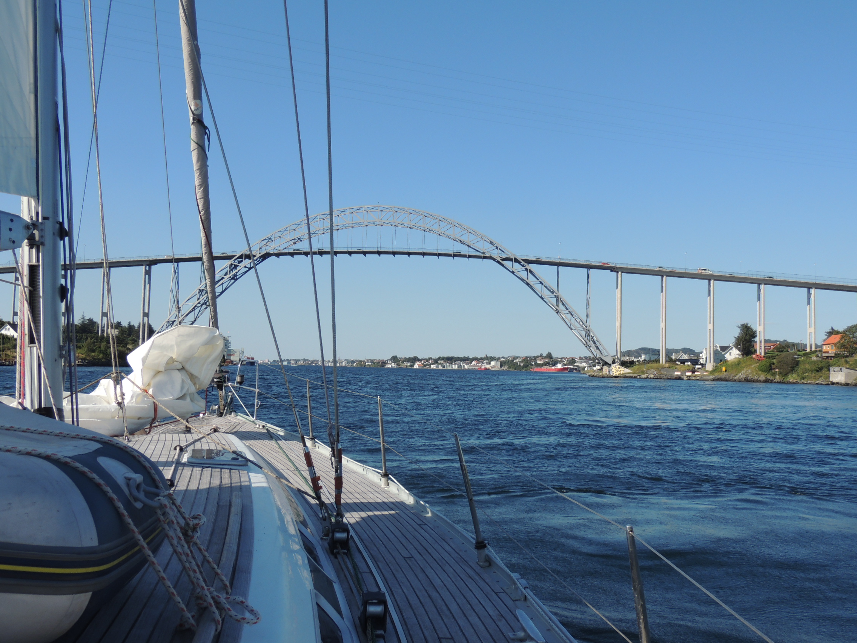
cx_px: 428
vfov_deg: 42.9
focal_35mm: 33
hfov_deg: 55.4
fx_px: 817
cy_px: 322
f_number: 3.2
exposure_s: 1/1250
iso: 100
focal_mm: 5.8
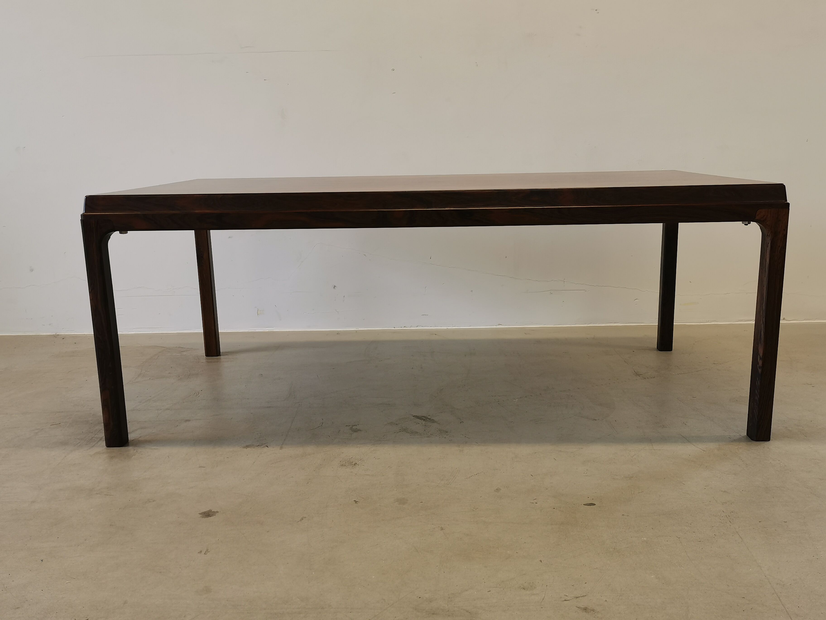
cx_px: 413
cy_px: 310
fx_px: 787
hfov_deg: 55.4
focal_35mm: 33
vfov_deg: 42.9
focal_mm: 5.58
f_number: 1.8
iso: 80
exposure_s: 1/100
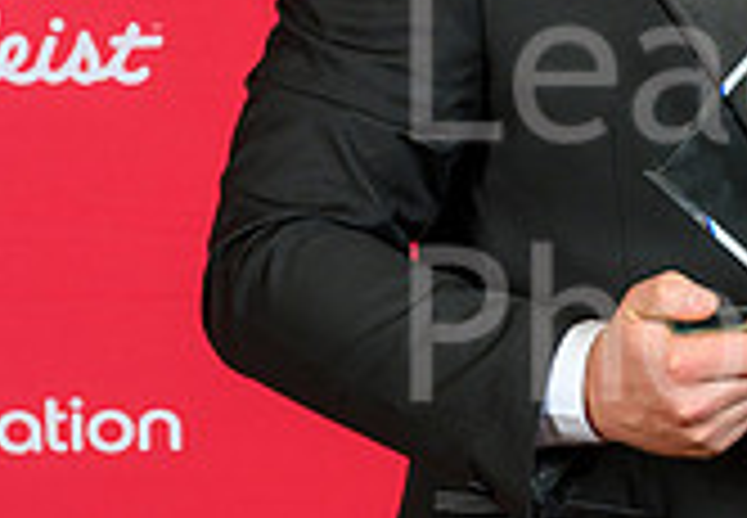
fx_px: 3738
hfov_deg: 11.0
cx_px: 1107
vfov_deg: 7.9
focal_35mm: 178
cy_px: 74
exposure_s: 1/160
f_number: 5.6
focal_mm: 48
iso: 250
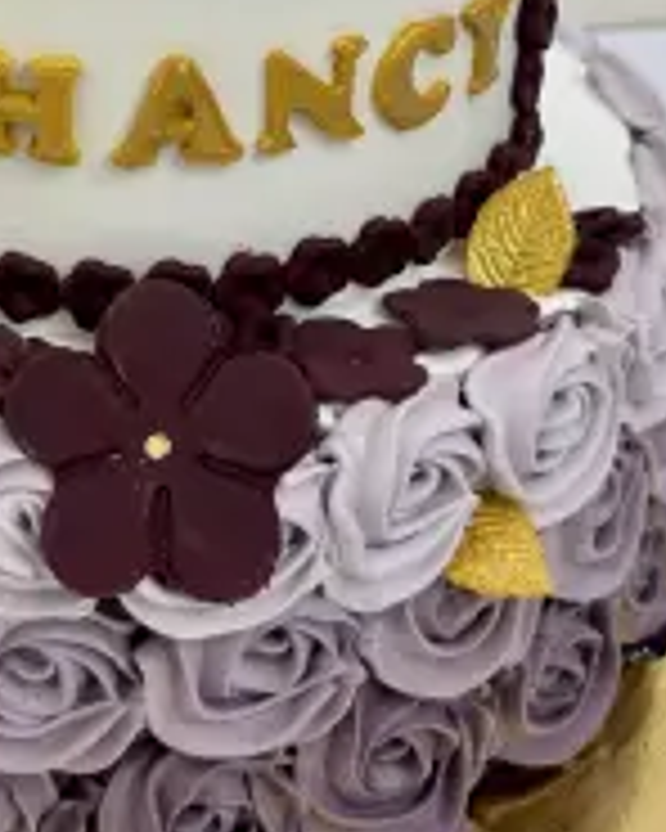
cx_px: 166
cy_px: 58
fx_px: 1626
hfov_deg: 22.9
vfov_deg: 27.5
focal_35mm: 66
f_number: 1.5
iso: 80
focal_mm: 5.7
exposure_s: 1/50
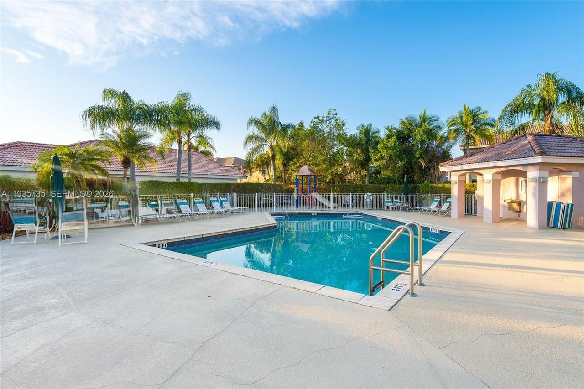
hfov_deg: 90.0
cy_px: 194
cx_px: 292
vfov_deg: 67.4
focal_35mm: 18
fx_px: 292
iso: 160
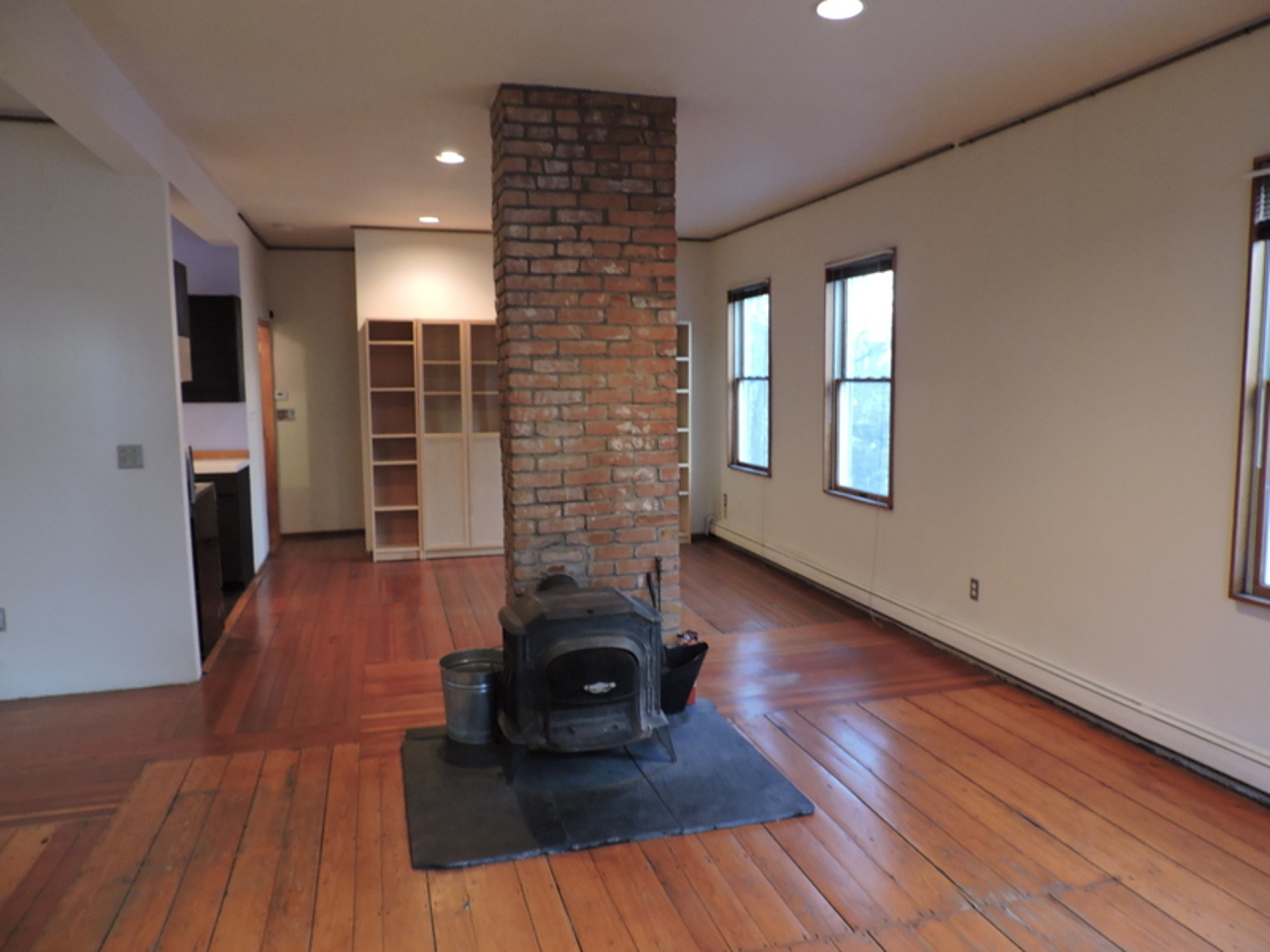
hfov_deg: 71.6
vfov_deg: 56.8
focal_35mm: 24
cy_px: 476
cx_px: 635
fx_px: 881
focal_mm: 4.3
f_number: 3
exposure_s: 1/15
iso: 400
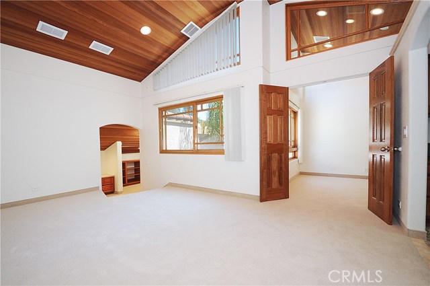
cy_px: 143
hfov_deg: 100.5
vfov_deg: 77.2
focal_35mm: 15
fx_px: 179
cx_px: 215
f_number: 8
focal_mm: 10
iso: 320
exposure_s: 1/20
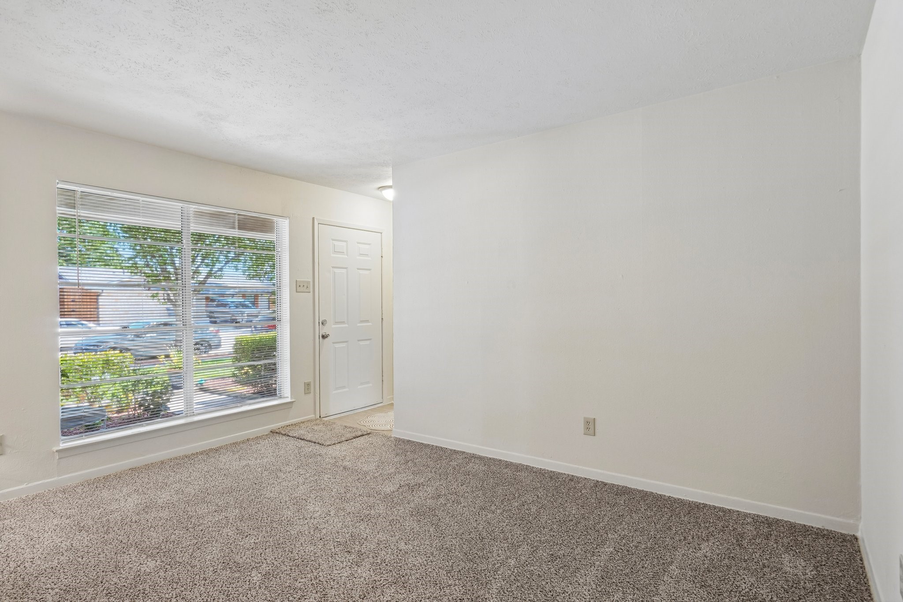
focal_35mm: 18
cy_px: 301
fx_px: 451
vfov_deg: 67.4
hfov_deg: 90.0
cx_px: 452
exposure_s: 1/8
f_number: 8
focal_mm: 18
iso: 400
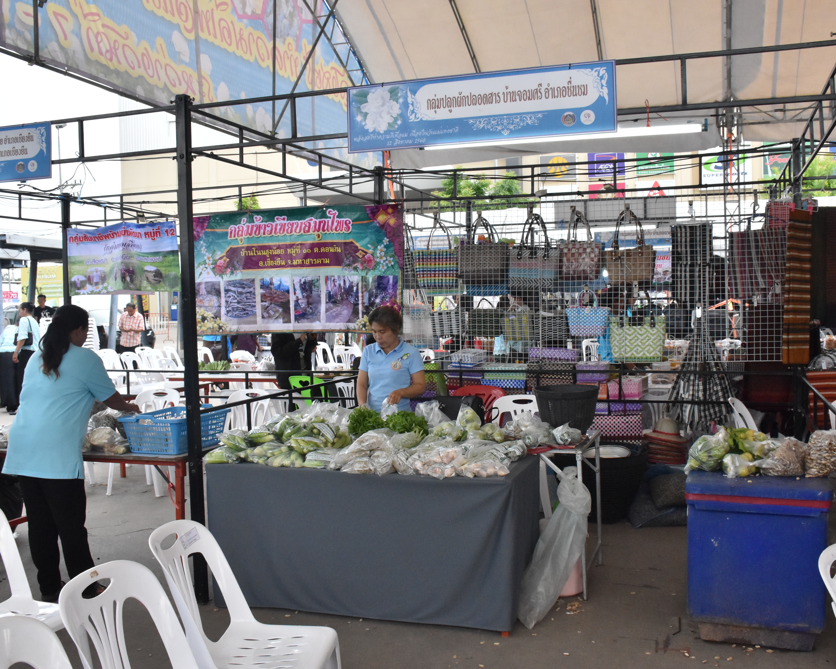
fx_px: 841
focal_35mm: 34
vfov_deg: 43.4
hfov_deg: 52.8
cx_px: 453
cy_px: 335
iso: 2000
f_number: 11
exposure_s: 1/500
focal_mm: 20
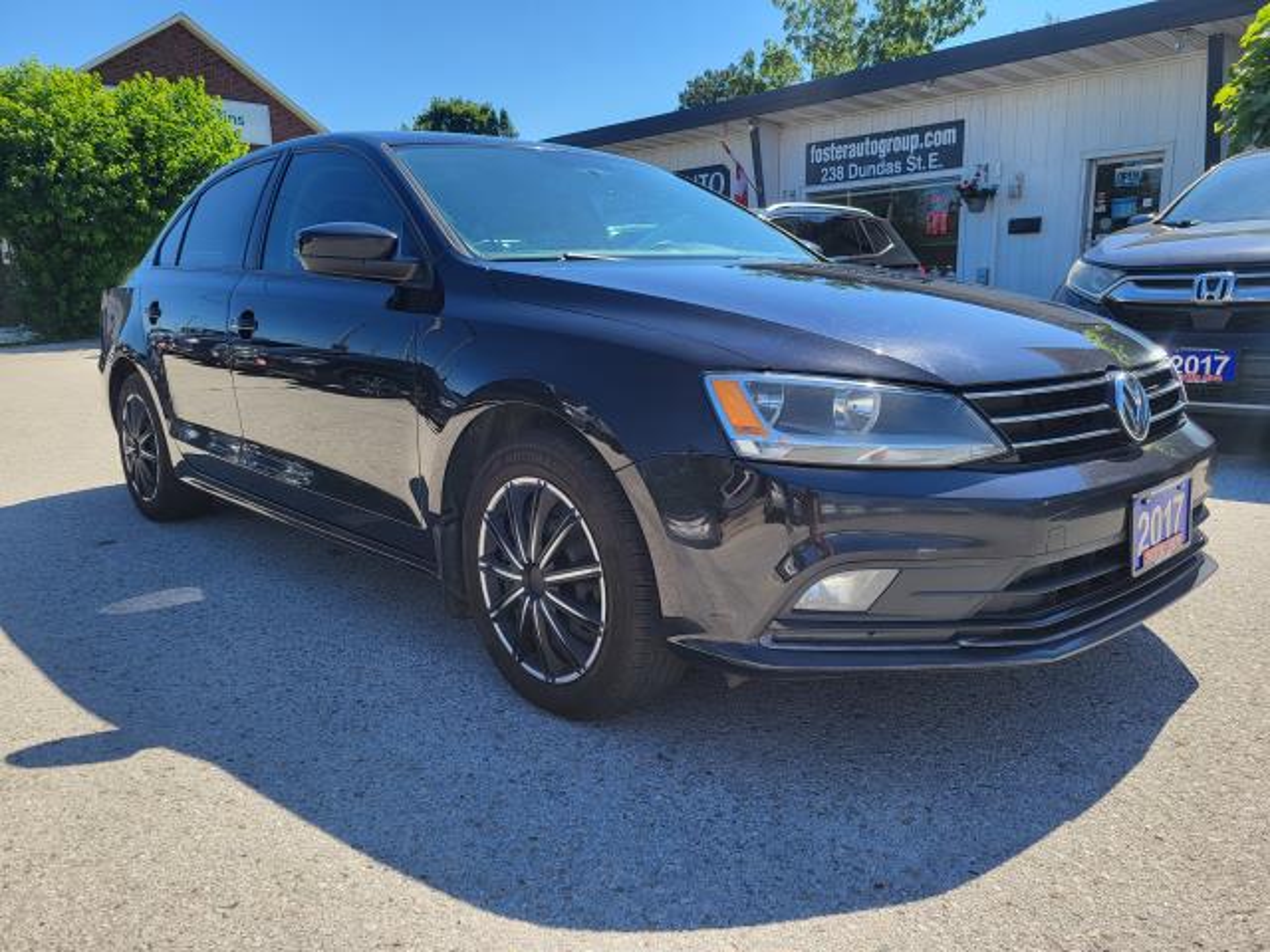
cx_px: 635
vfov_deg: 53.1
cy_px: 476
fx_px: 954
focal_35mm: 26
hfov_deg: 67.3
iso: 40
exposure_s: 1/1157
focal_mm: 5.4
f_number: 1.8
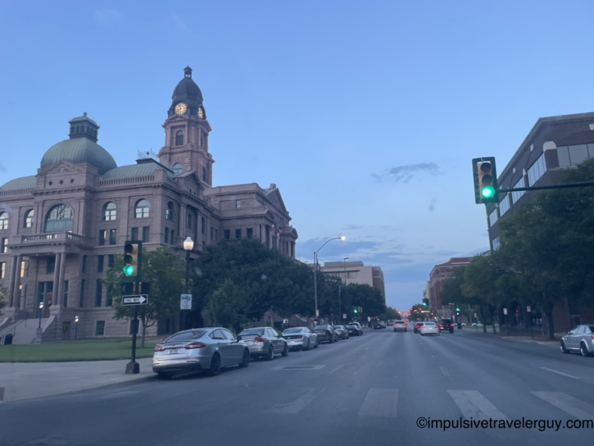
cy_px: 223
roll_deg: -2.5
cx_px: 297
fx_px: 446
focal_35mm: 26
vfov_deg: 53.1
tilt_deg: +7.1
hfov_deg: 67.3
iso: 50
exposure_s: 1/120
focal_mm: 4.2
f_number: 1.6
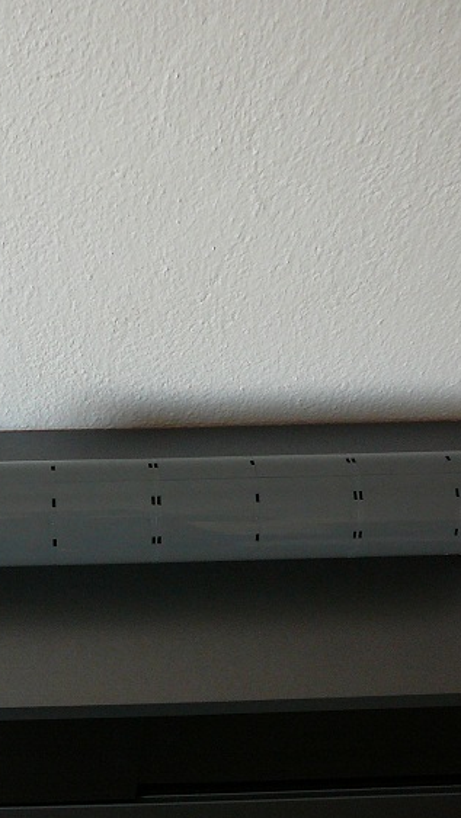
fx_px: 1129
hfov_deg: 22.5
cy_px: 413
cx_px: 48
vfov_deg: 39.9
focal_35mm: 52
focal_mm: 5.2
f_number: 2.8
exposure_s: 1/30
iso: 160
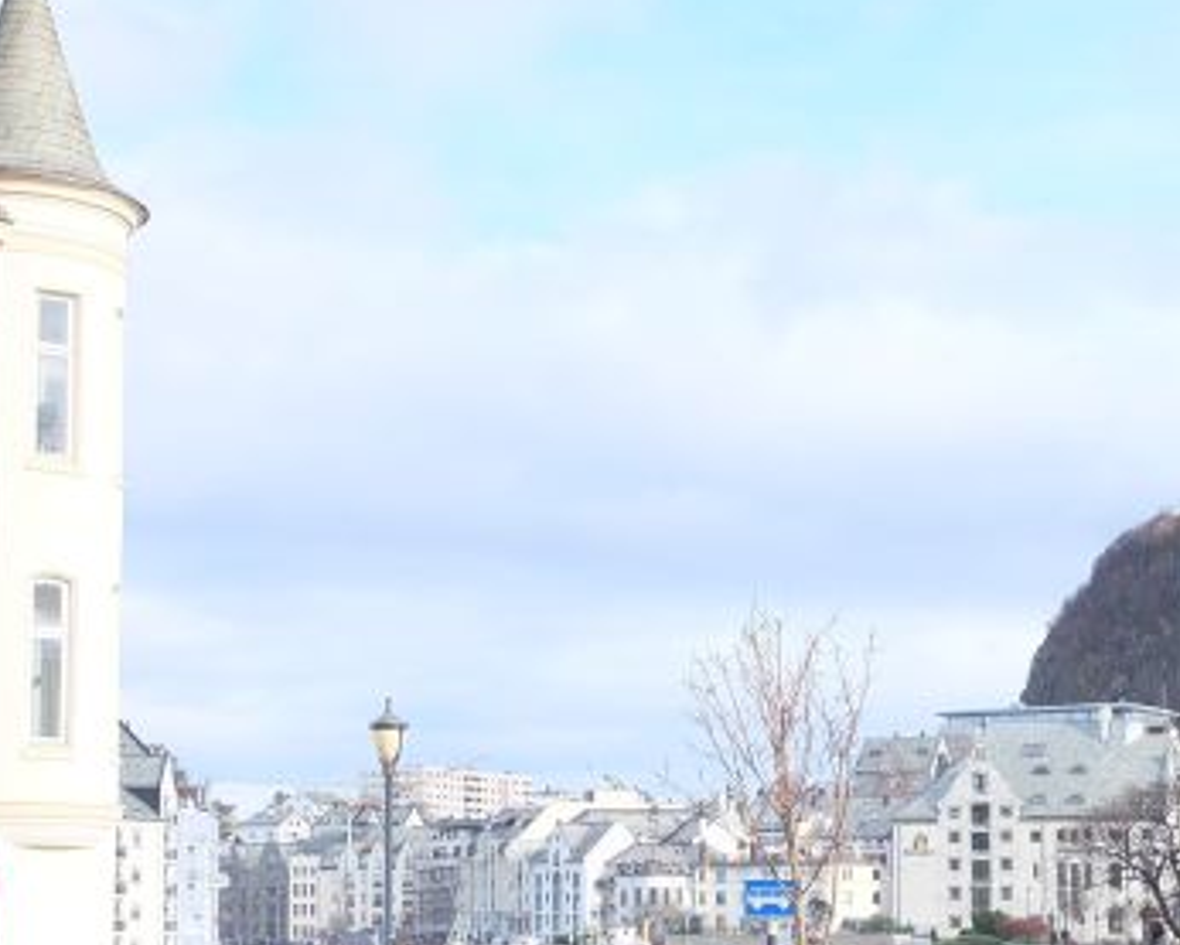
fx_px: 2655
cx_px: 1241
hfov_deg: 23.7
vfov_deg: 19.9
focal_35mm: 76
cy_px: 780
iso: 400
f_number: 8
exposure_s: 1/150
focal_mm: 23.2
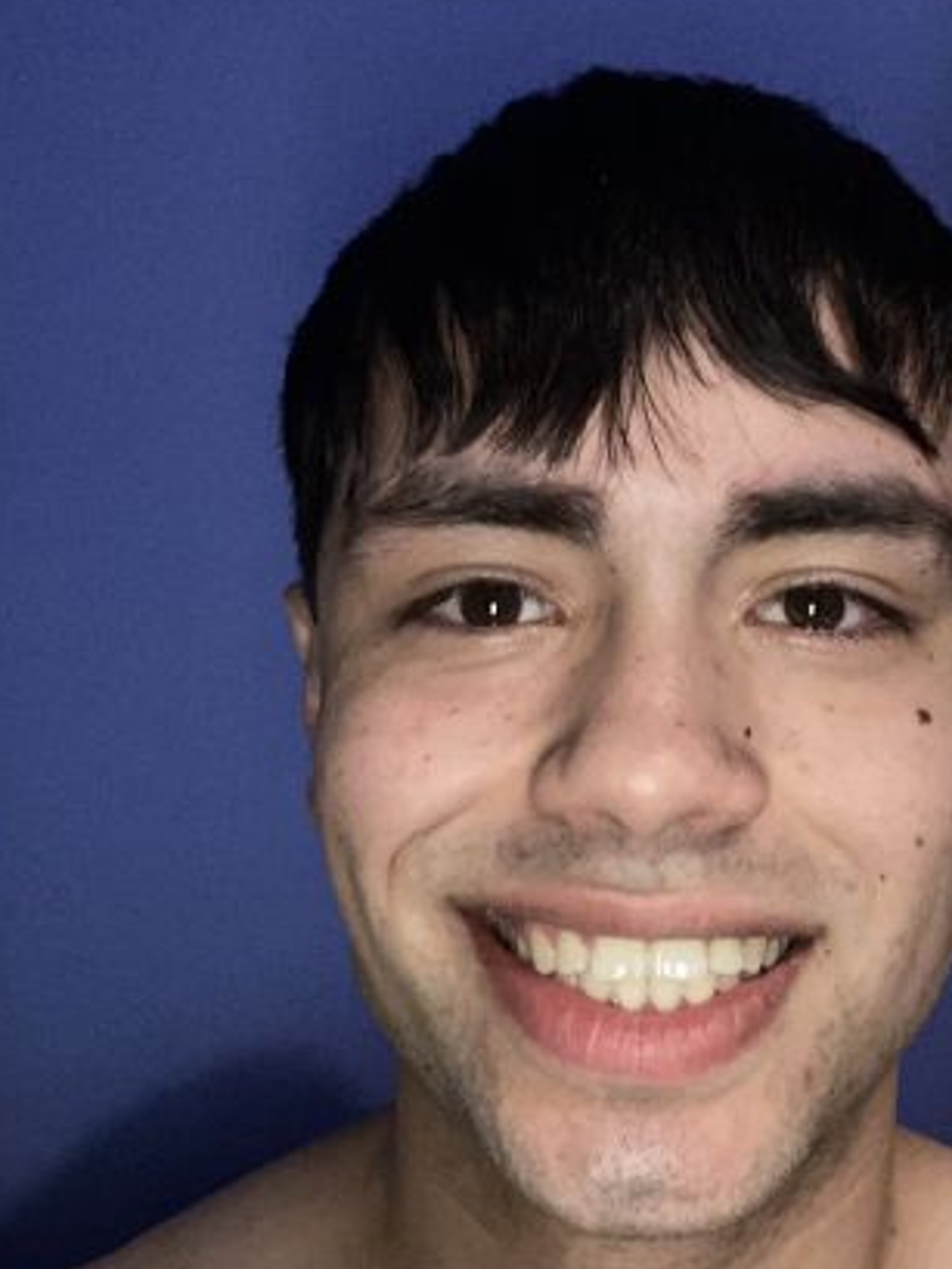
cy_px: 639
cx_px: 664
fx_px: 1613
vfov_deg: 42.9
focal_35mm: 44
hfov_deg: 32.5
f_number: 2.2
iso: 250
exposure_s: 1/18
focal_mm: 2.71
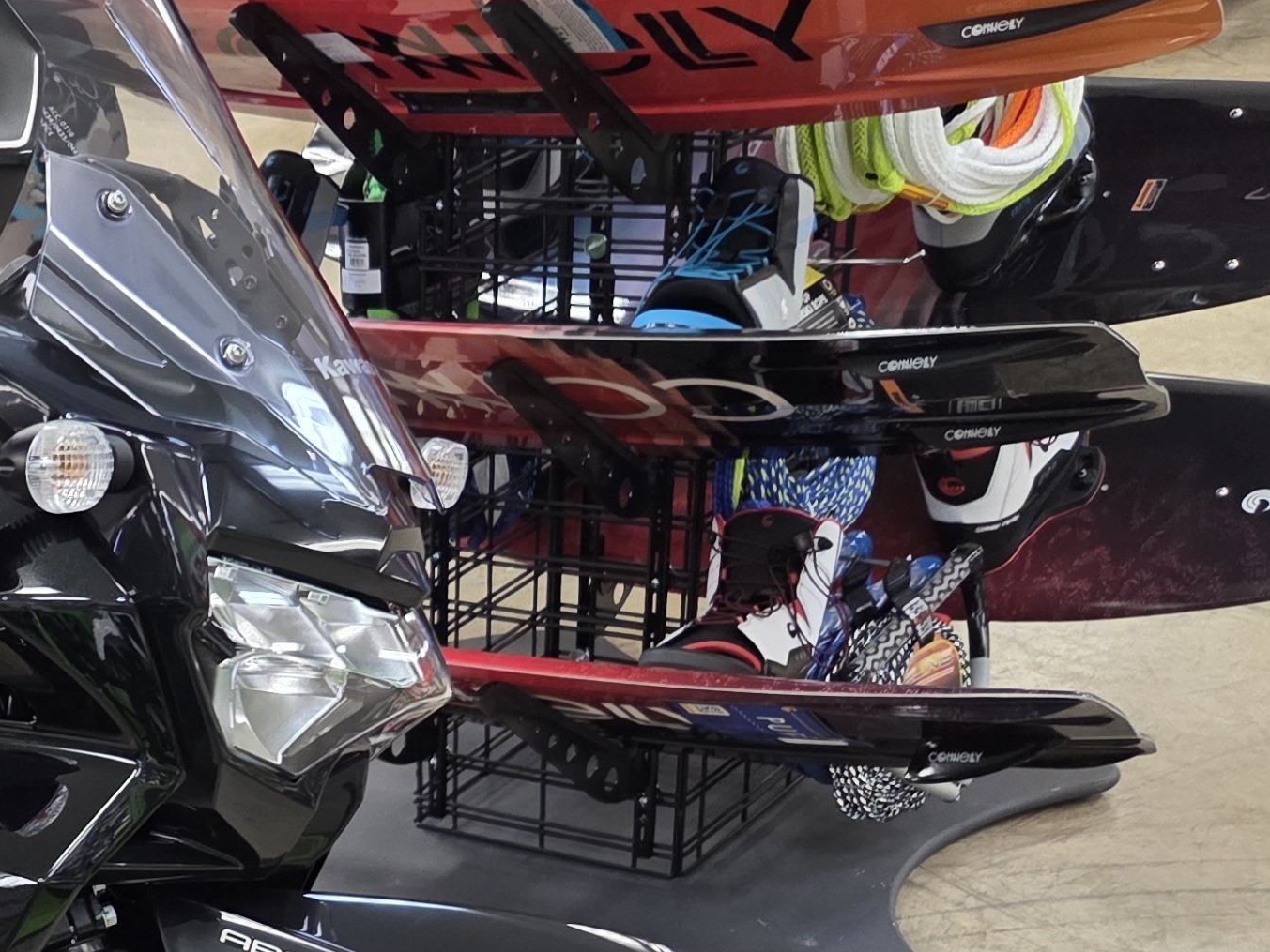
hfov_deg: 25.2
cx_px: -314
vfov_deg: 20.6
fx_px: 2495
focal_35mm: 68
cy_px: 1060
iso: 320
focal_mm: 5.4
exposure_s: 1/120
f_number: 1.8
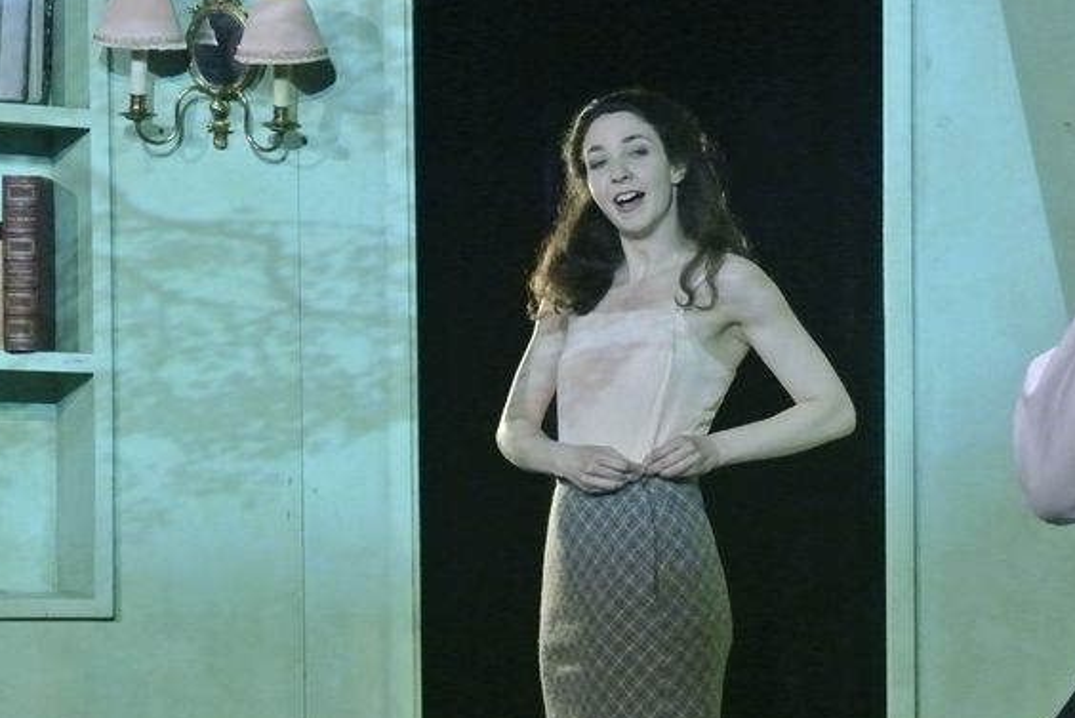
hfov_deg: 10.1
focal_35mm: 203
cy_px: 462
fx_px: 6066
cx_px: 701
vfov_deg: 6.8
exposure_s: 1/100
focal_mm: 53.1
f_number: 5.6
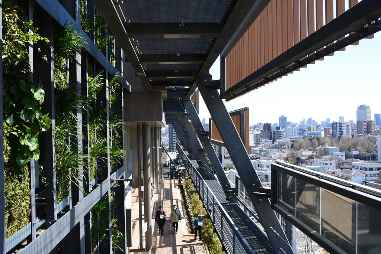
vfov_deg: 41.8
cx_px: 190
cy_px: 127
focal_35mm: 32
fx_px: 334
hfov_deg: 59.5
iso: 200
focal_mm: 21
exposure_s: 1/100
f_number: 10
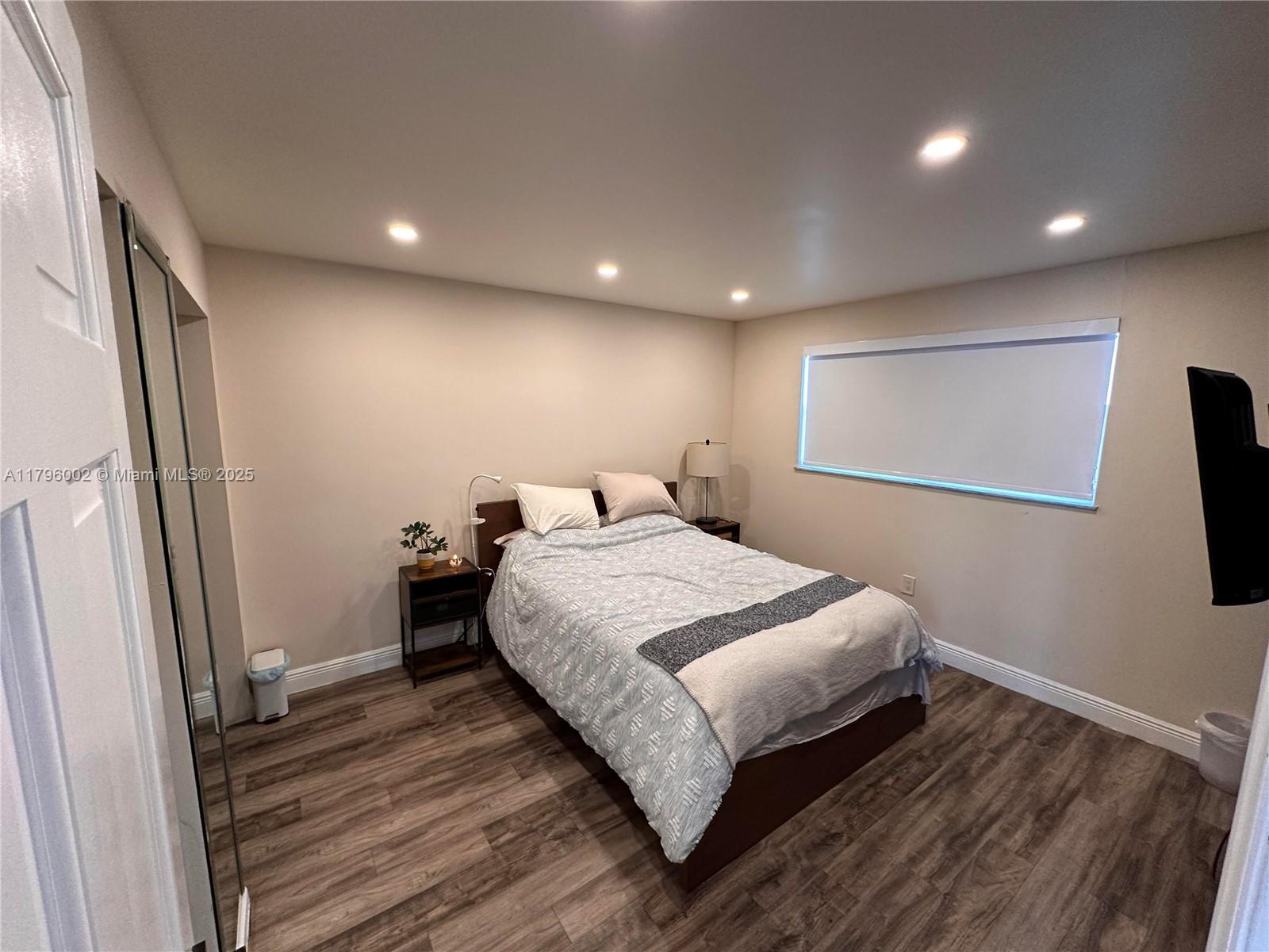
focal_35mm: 14
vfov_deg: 85.7
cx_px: 634
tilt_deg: -7.8
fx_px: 513
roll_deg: -1.1
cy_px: 476
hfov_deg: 102.1
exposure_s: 1/120
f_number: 2.2
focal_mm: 2.22
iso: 250
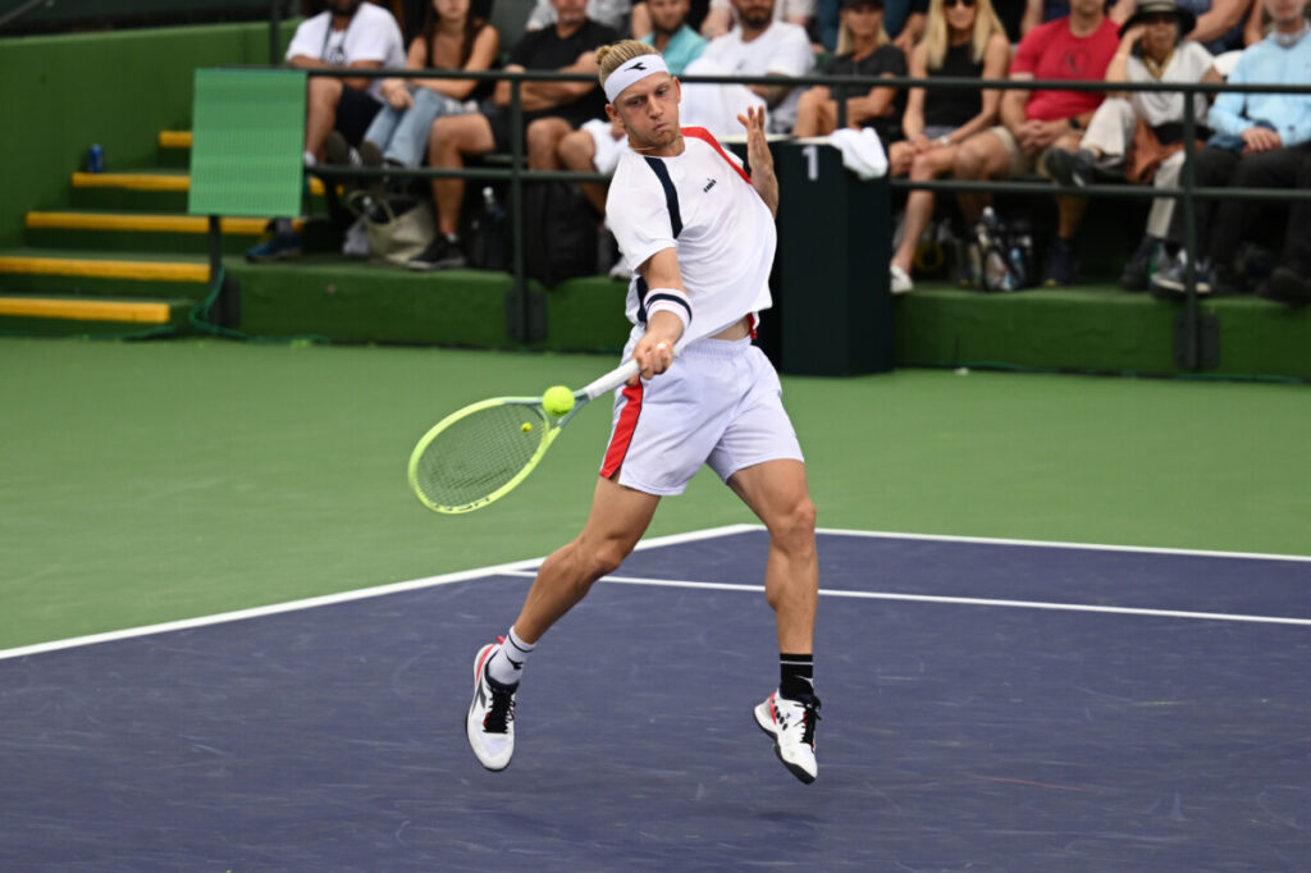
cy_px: 436
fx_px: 6553
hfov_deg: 11.4
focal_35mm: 180
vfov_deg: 7.6
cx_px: 656
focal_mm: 120
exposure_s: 1/1600
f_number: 2.8
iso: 500
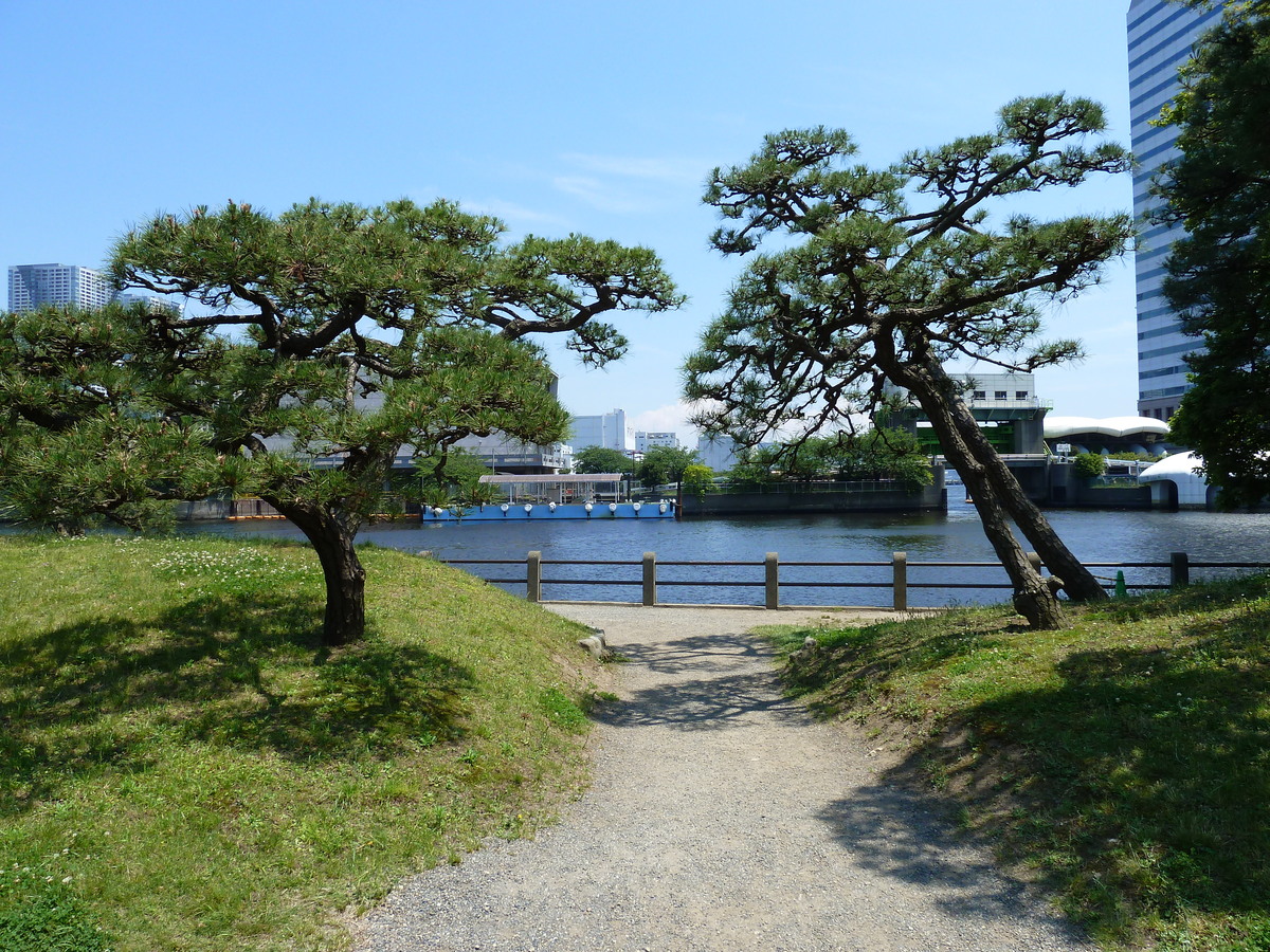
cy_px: 476
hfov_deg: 69.4
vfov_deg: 54.9
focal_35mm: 25
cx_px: 635
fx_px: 917
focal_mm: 4.1
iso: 80
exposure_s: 1/400
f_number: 4
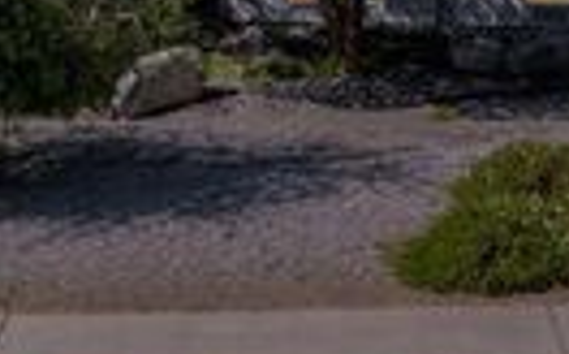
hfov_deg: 19.1
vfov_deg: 11.0
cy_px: -319
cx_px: 272
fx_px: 1687
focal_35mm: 109
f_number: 2.8
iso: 120
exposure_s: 1/2000
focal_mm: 8.38
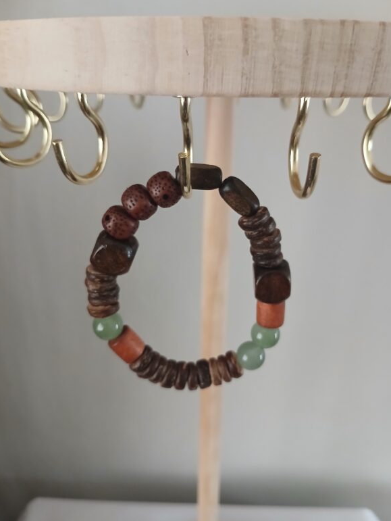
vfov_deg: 63.4
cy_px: 256
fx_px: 421
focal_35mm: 28
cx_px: 201
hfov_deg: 49.8
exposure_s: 1/25
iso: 500
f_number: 1.8
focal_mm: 3.98
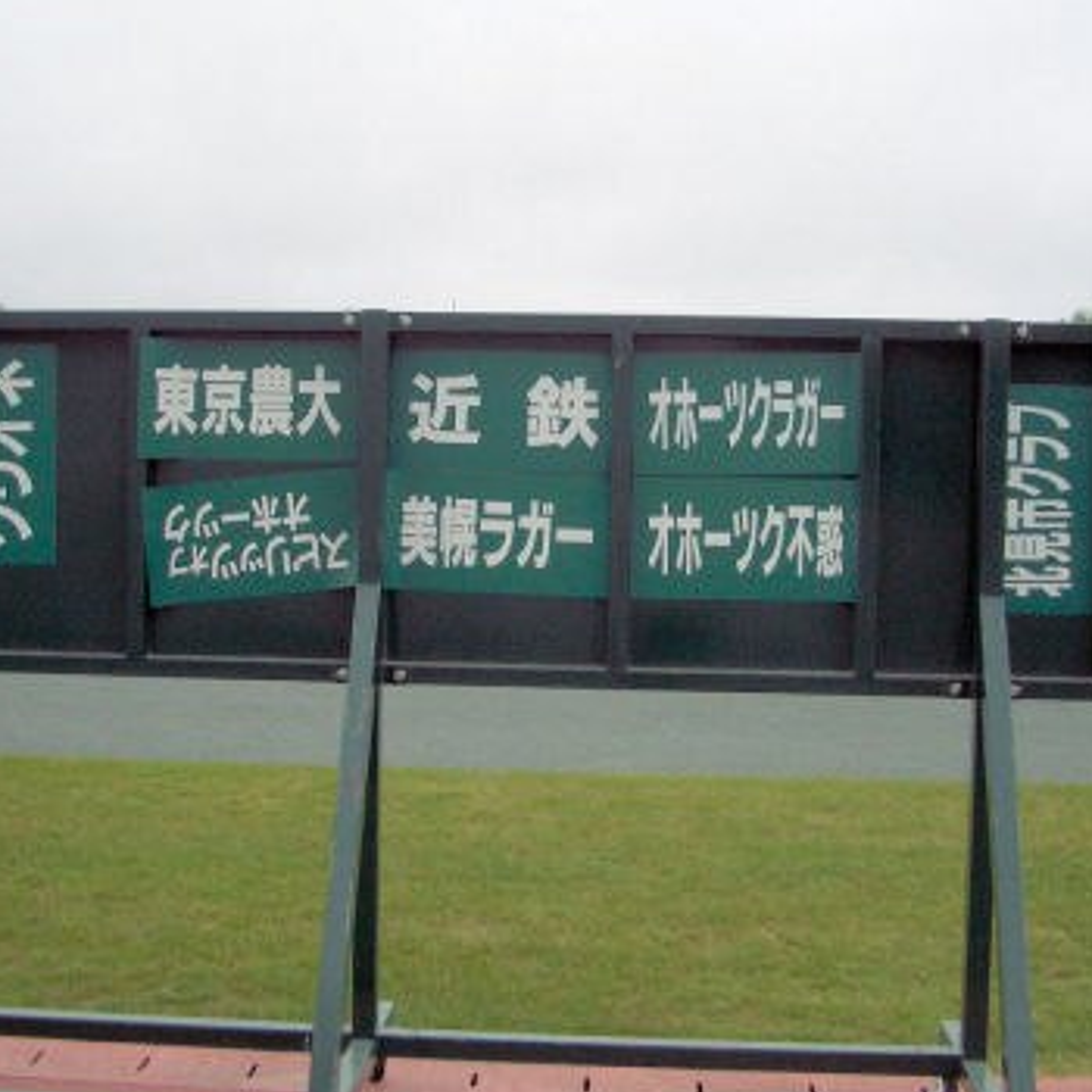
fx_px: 1892
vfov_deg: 32.2
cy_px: 518
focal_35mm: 53
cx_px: 462
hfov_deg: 32.1
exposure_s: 1/250
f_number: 2.8
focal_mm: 6.8
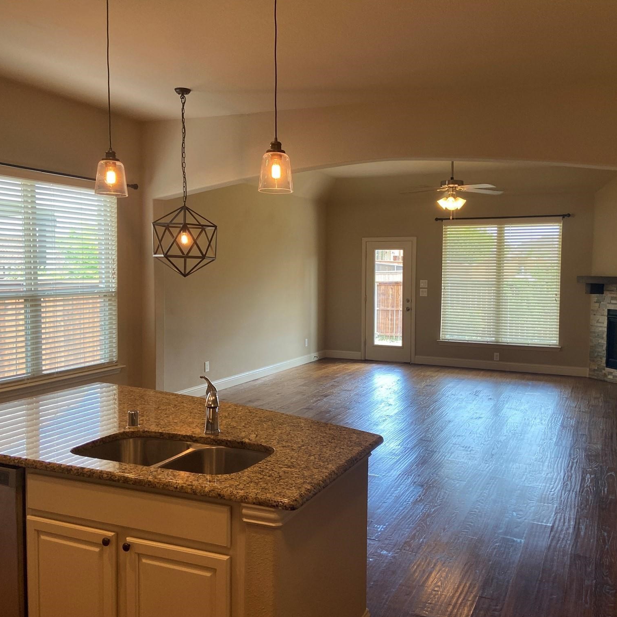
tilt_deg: -4.0
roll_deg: -0.7
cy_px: 310
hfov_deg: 52.4
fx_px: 625
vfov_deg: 52.5
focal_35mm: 31
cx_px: 349
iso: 80
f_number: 1.8
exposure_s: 1/60
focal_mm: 4.25
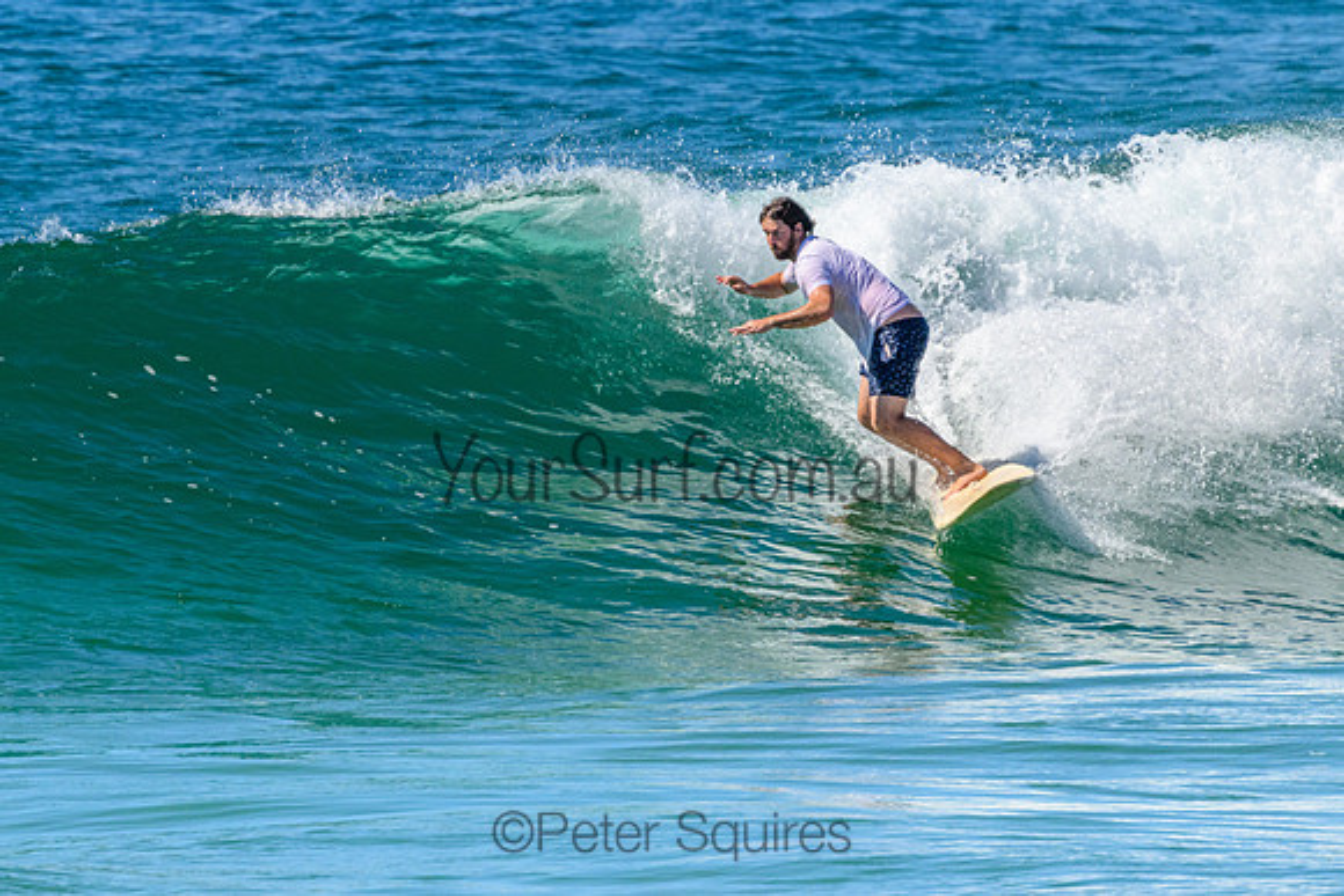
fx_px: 41096
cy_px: 308
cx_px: 737
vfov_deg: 1.3
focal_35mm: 1101
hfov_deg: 1.9
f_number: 11
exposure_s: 1/2000
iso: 1100
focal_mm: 800
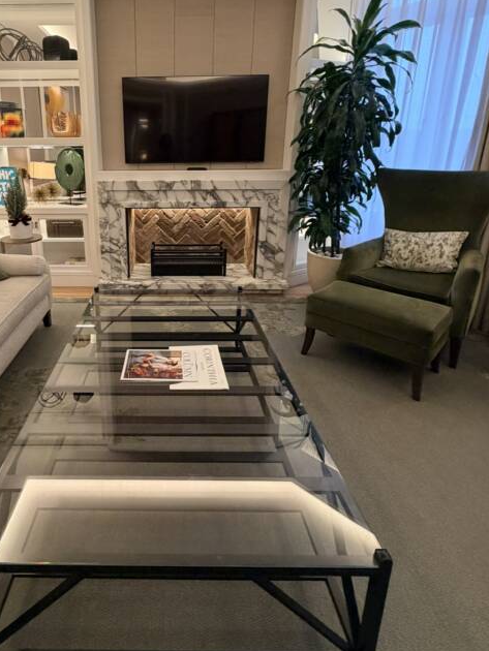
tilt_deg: -15.8
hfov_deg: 64.2
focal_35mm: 20
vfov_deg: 80.8
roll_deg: -0.6
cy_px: 261
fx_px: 376
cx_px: 161
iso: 250
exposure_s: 1/69
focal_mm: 2.22
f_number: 2.2
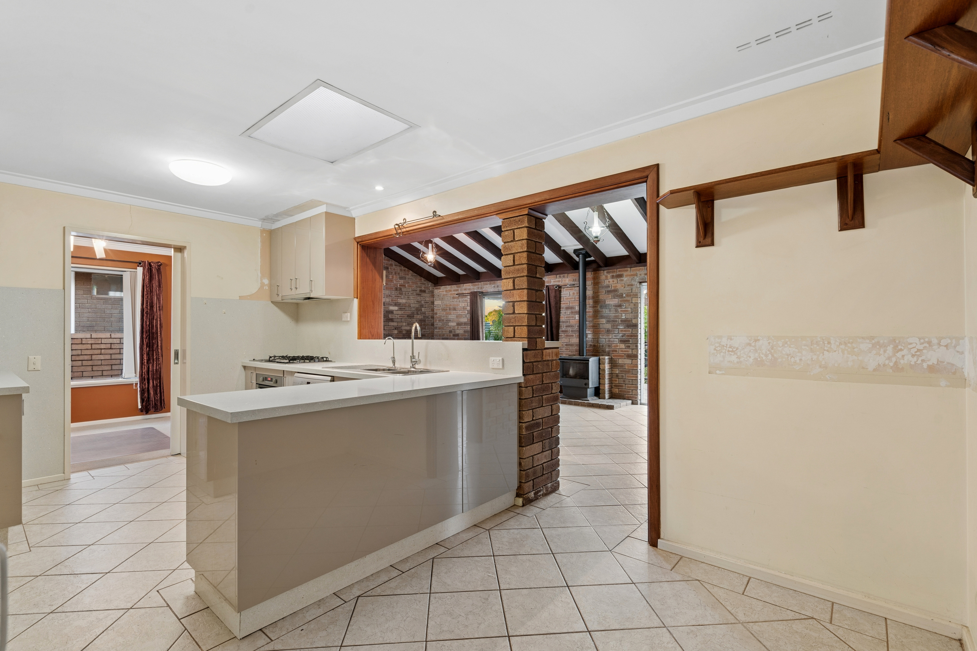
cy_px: 326
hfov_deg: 96.7
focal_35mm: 16
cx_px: 488
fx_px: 434
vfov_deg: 73.7
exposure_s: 1/6
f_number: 8
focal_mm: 16
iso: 320
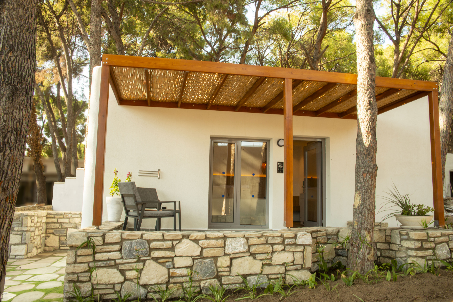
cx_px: 226
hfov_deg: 65.5
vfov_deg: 46.4
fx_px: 352
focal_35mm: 28
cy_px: 151
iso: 125
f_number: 22
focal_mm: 28
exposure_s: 1/2.5
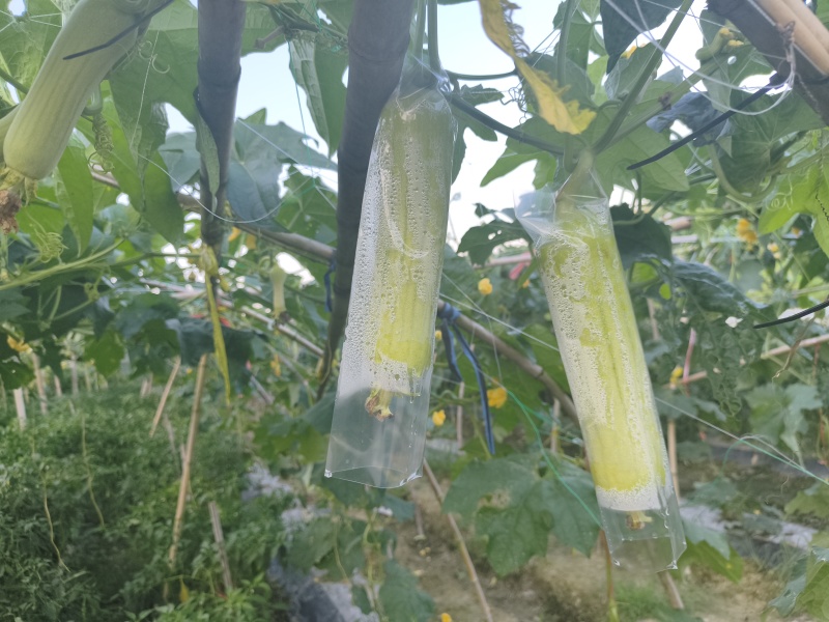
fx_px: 551
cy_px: 311
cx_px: 414
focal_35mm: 23
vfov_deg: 58.9
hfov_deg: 73.9
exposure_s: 1/146
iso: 50
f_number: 1.88
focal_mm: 5.56
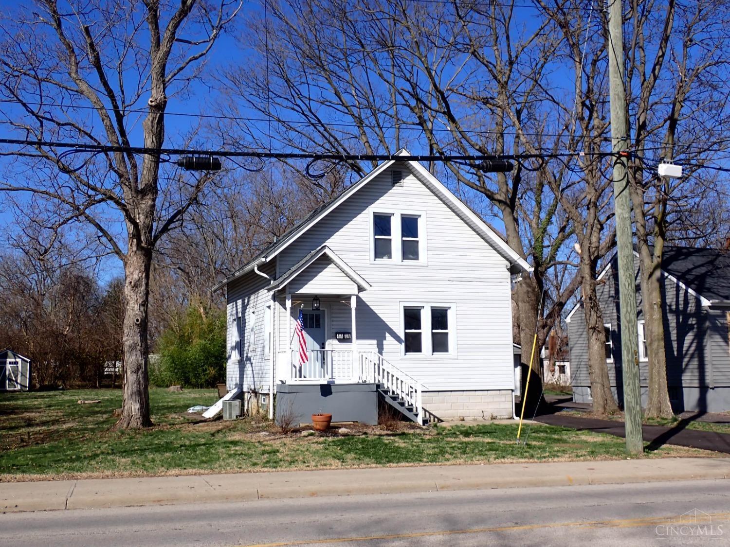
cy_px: 274
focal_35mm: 38
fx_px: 801
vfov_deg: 37.7
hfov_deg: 49.0
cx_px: 365
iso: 100
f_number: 10
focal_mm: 6.83
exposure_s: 1/160
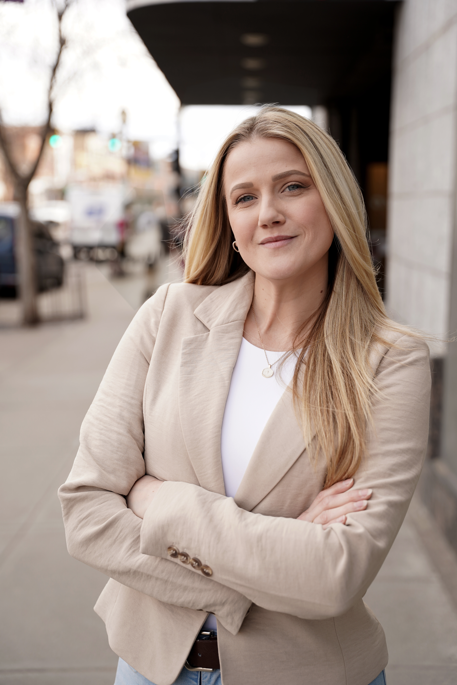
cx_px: 228
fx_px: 942
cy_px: 342
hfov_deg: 27.3
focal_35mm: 50
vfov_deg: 40.0
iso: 100
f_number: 2.8
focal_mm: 49.5
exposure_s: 1/320
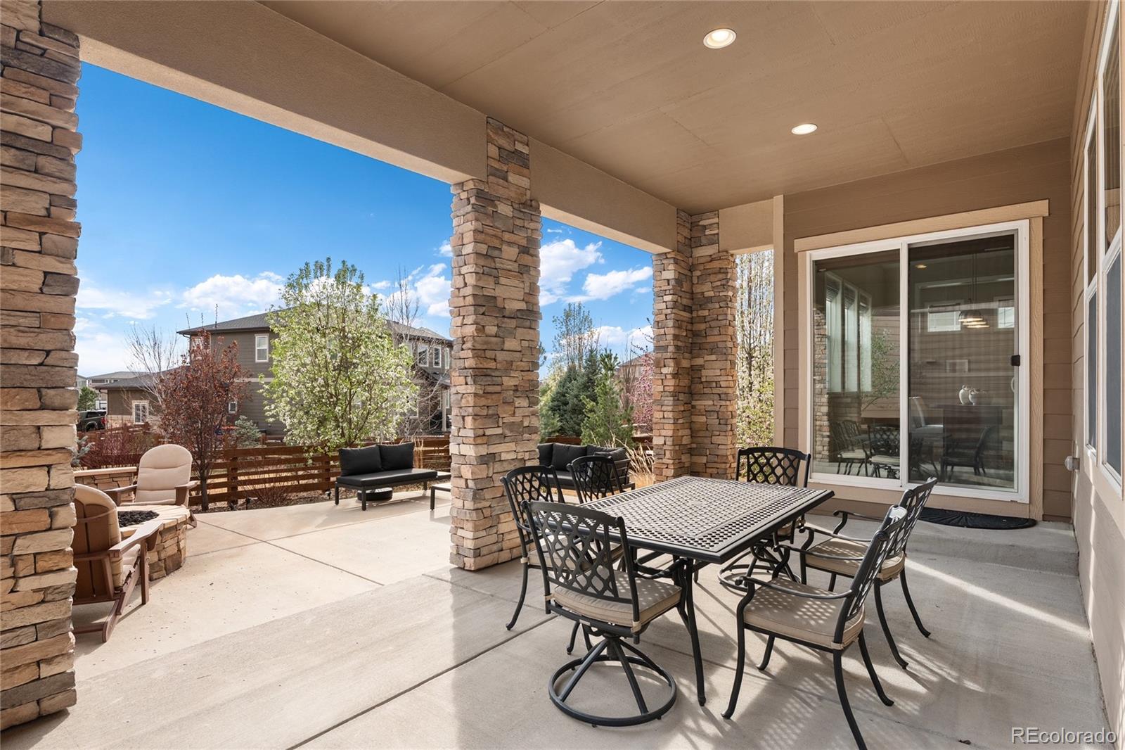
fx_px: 562
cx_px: 562
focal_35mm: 18
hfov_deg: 90.0
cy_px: 375
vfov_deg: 67.4
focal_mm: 18
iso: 800
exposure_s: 1/60
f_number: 8
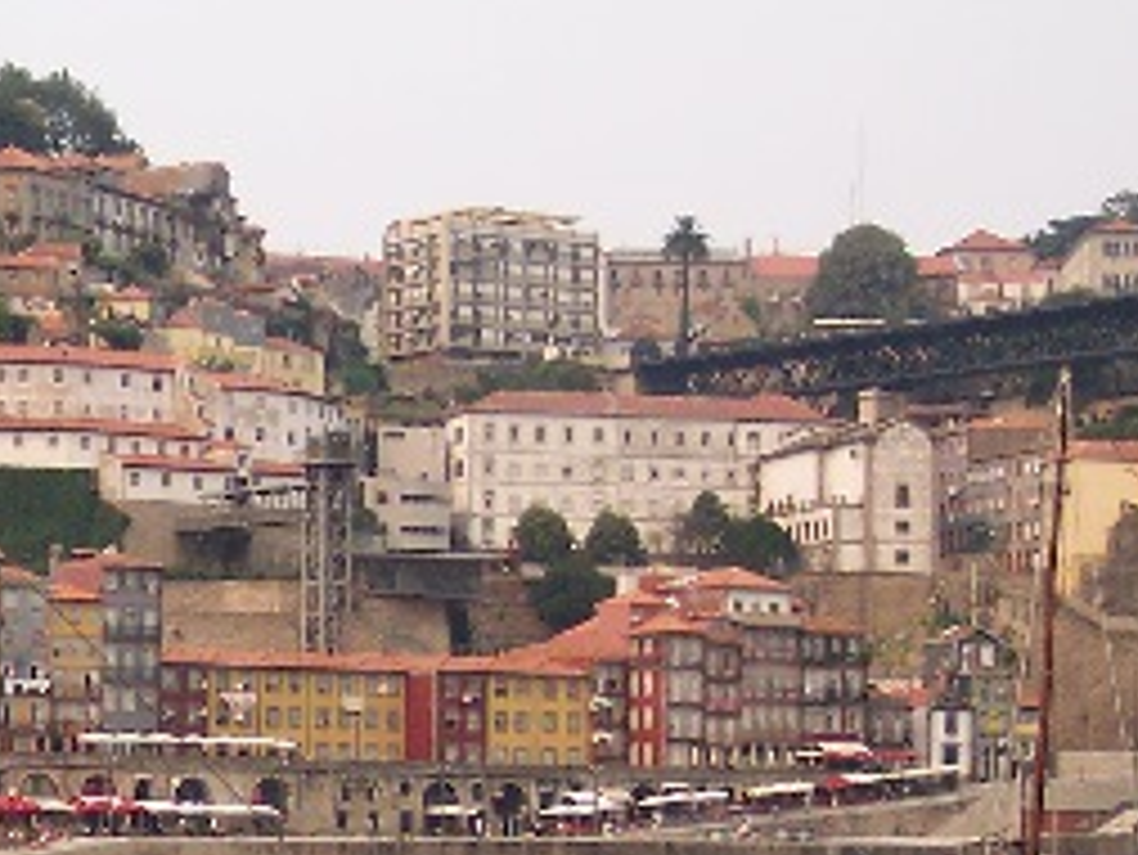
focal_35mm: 120
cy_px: 760
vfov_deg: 12.3
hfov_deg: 16.1
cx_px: 36
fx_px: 3947
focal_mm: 8
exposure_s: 1/700
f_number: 2.8
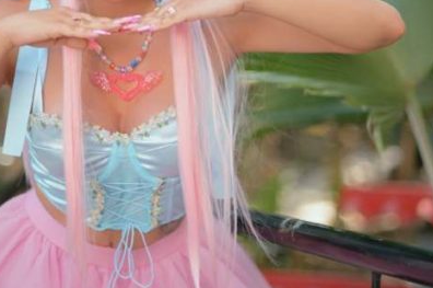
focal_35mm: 97
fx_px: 1165
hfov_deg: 20.9
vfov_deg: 13.9
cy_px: 17
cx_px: 125
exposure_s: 1/500
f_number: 1.4
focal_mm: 50
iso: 100
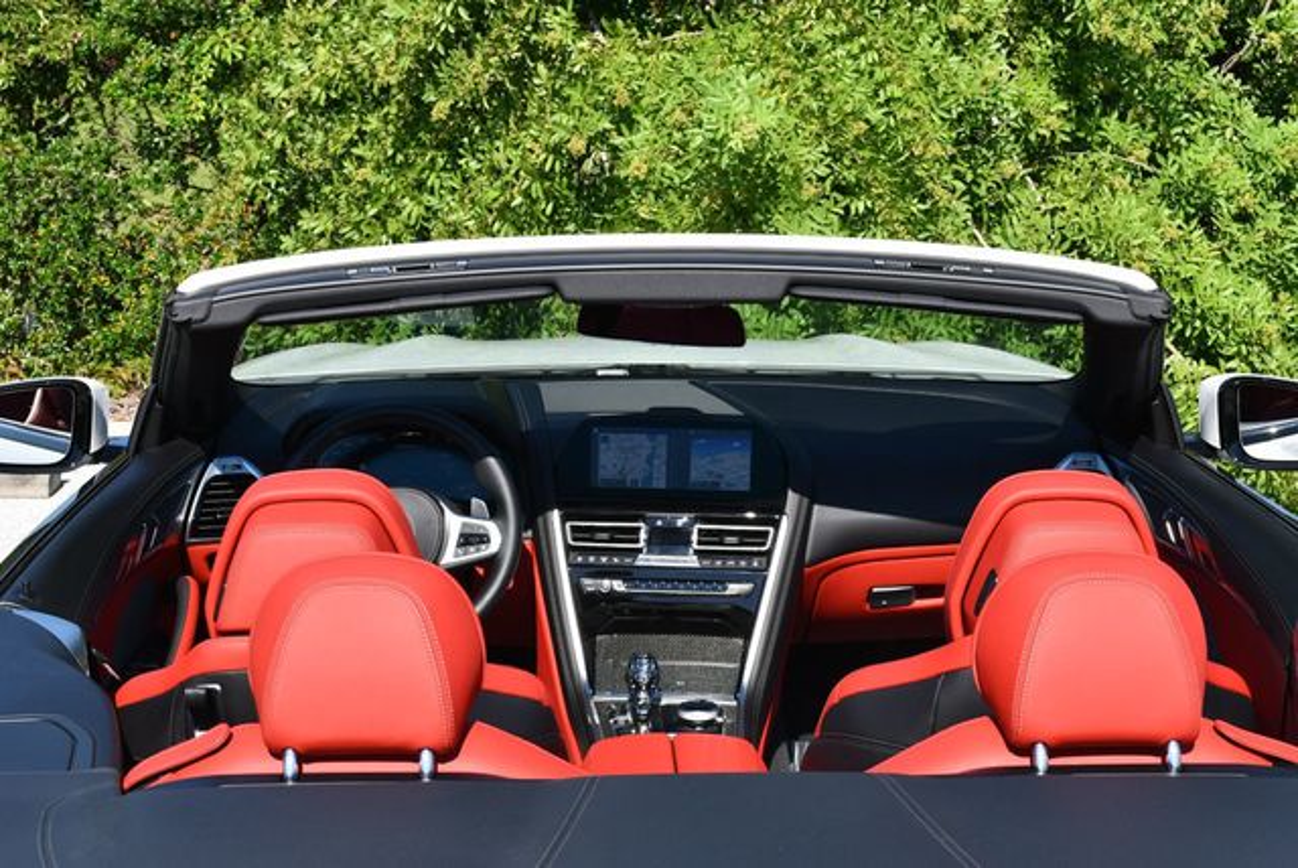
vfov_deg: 21.3
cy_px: 434
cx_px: 649
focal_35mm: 64
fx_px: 2310
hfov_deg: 31.4
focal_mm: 32
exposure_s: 1/250
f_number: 8
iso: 160
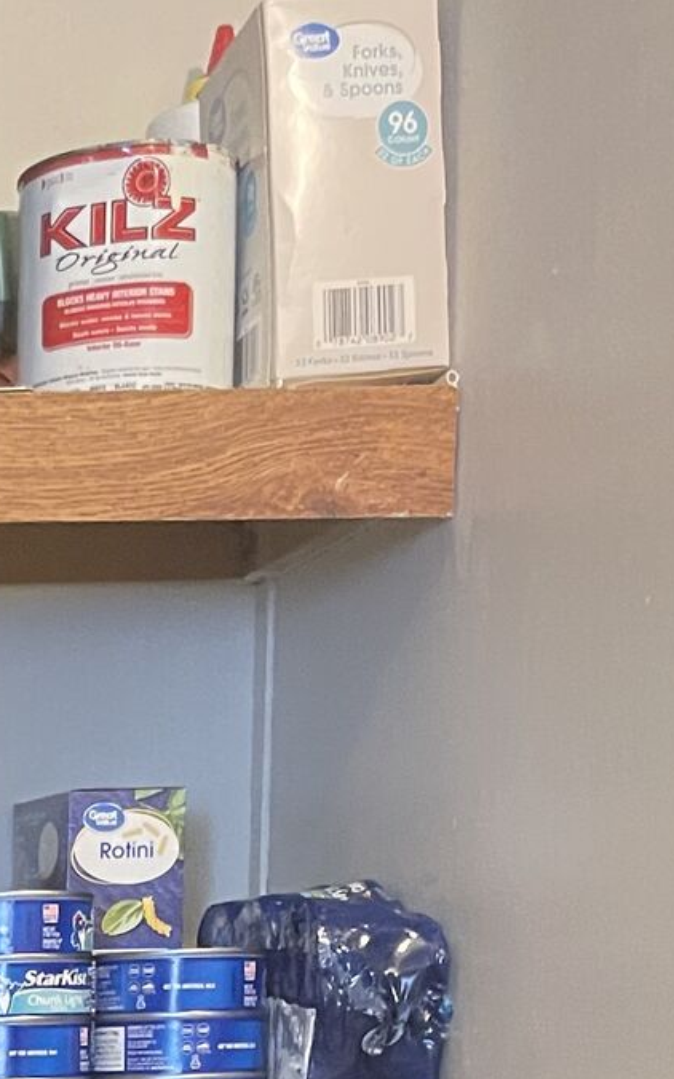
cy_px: 1352
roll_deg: +2.8
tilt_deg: -7.7
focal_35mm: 94
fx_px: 2765
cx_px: -532
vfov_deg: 20.4
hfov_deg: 12.7
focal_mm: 4.2
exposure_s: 1/60
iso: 500
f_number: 1.6
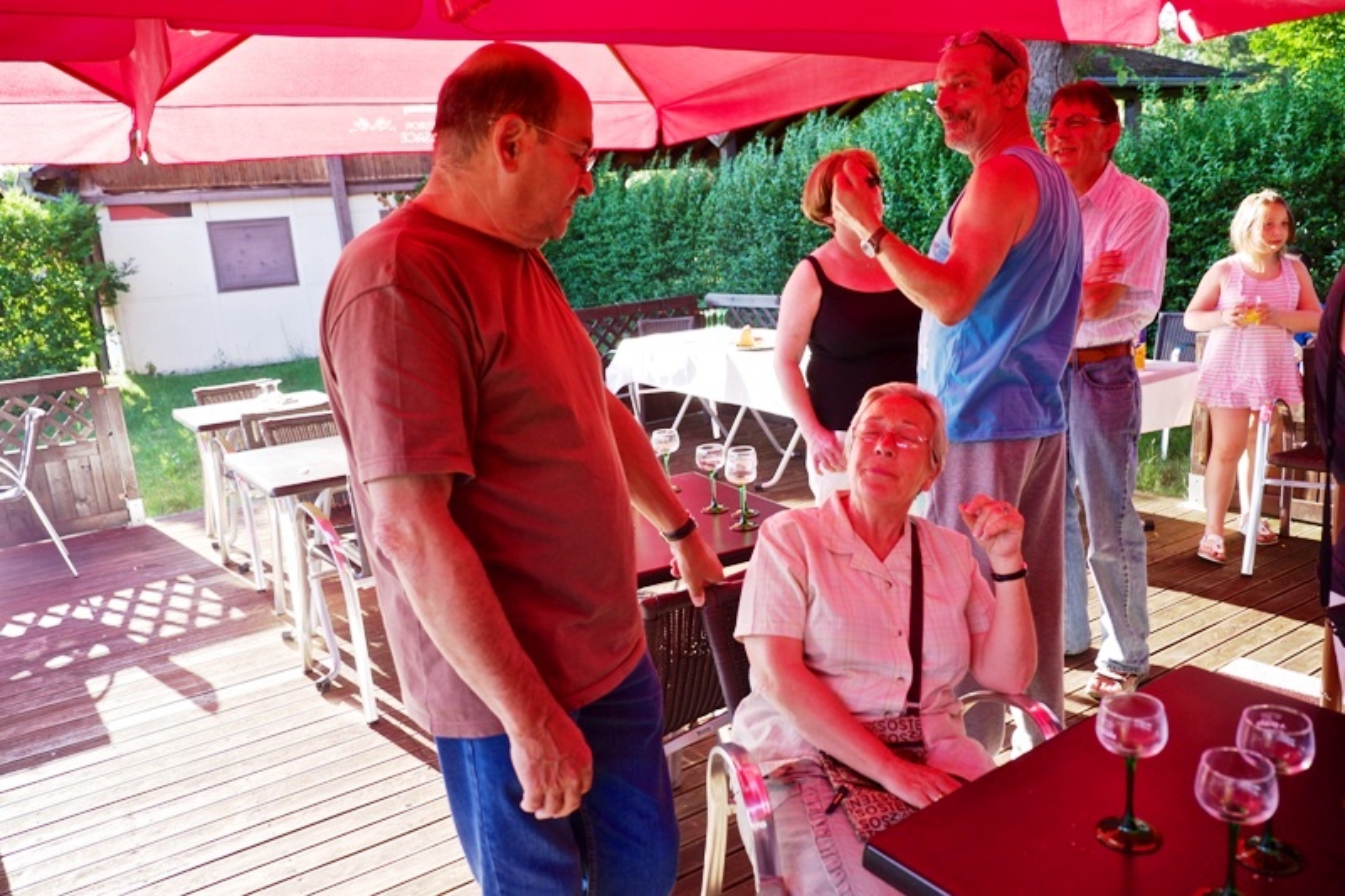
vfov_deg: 47.9
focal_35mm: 27
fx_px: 1008
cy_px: 448
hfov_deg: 67.4
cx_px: 672
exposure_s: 1/150
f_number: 3.2
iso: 200
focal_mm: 18
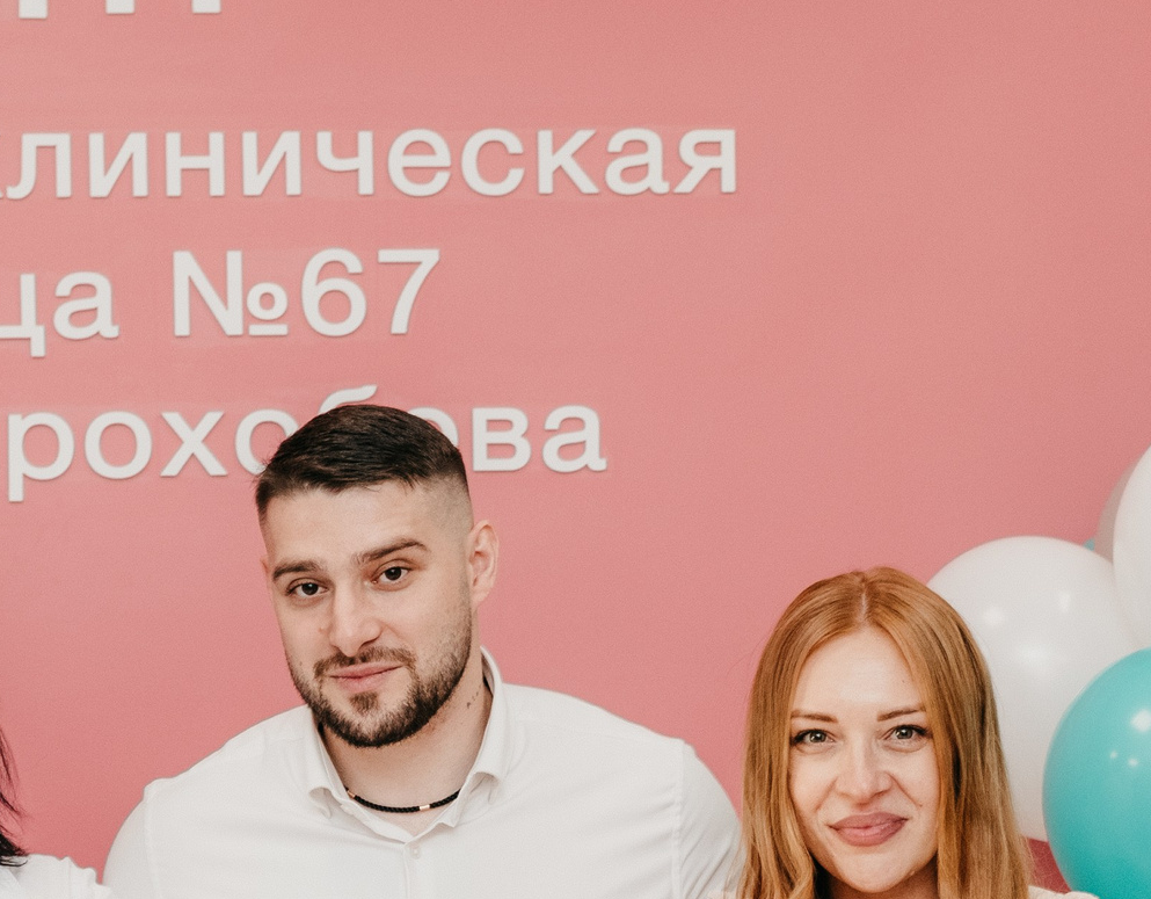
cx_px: 358
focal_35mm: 105
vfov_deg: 14.3
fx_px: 3543
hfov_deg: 18.4
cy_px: 792
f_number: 4
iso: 640
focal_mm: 35
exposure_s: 1/160
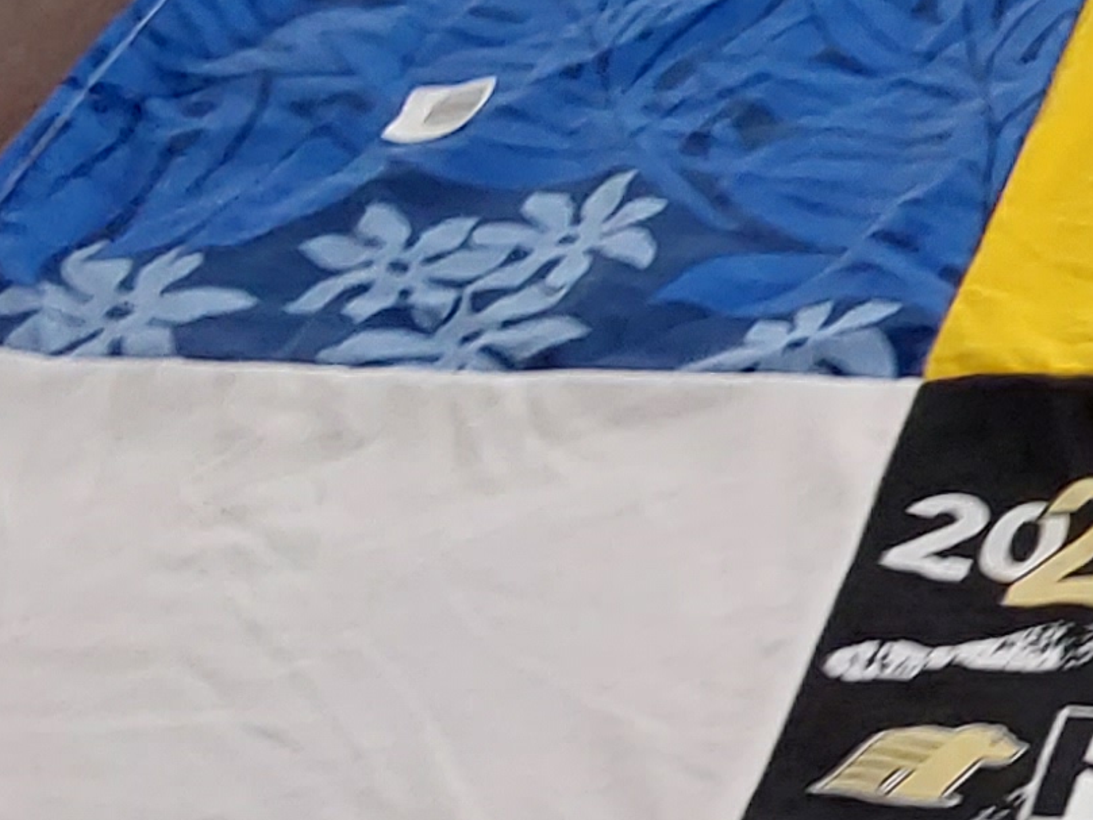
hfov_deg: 15.0
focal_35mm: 113
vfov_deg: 13.0
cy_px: 689
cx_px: 2008
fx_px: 3569
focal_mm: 2.91
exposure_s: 1/60
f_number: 1.9
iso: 125
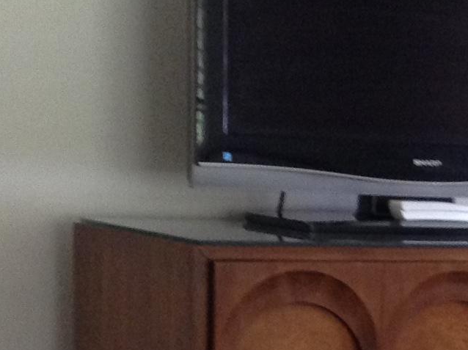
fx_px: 1810
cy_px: 426
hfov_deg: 14.1
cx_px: 608
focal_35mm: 134
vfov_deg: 10.8
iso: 100
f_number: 2.4
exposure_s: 1/24
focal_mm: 3.3
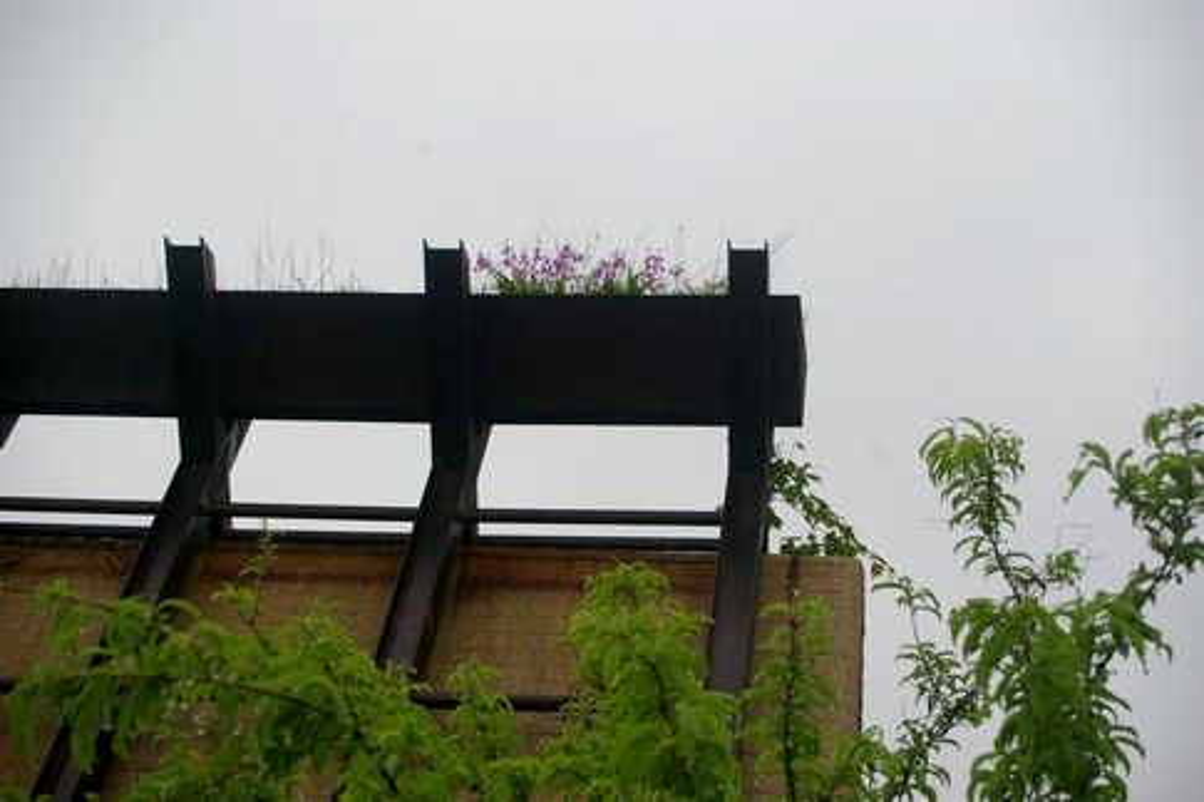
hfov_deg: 27.0
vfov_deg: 18.2
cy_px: 401
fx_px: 2507
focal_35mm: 75
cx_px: 602
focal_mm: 50
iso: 200
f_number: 8
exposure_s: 1/125
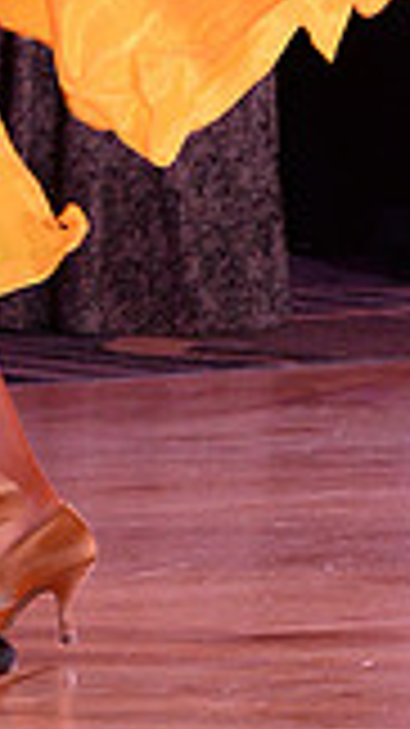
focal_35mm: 712
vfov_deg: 3.0
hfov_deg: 1.7
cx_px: -119
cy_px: -346
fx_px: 13775
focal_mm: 190
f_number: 5.6
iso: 4000
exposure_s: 1/250
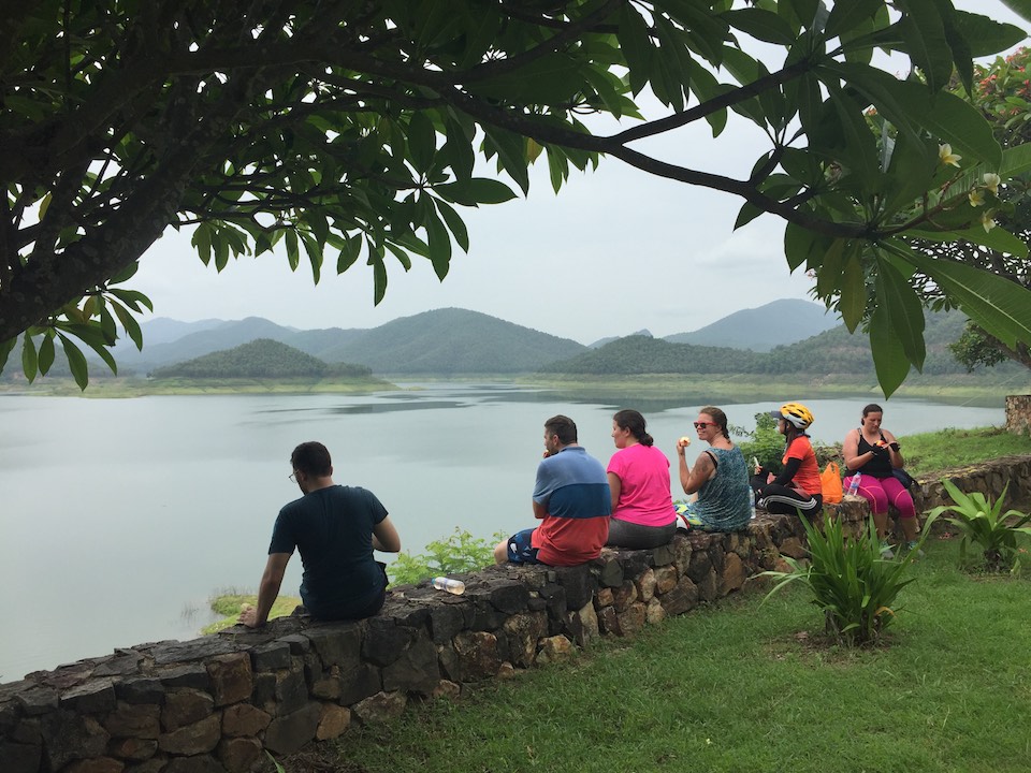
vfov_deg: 48.2
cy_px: 386
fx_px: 864
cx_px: 516
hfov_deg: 61.7
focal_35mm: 29
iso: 32
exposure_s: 1/1464
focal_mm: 4.15
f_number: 2.2
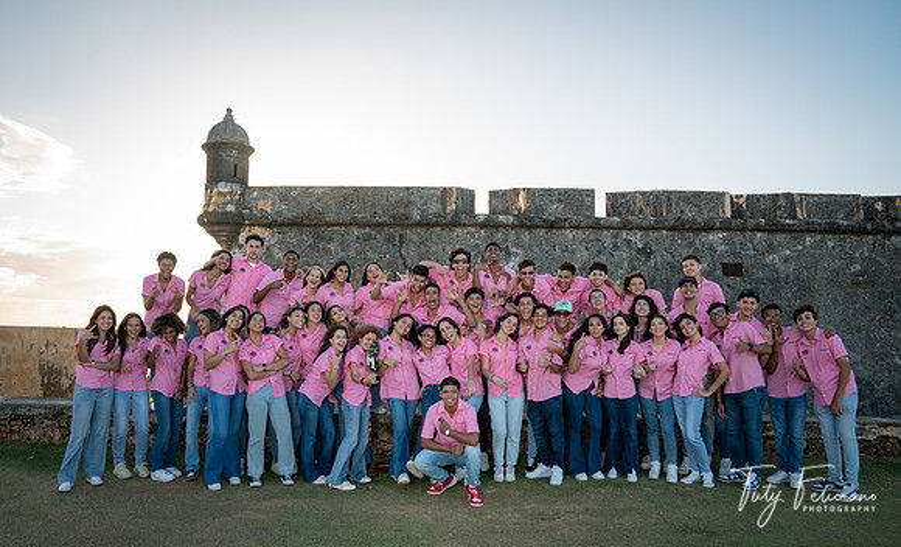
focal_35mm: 26
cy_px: 318
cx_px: 425
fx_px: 635
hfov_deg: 70.7
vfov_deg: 46.4
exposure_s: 1/250
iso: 200
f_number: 5.6
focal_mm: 24
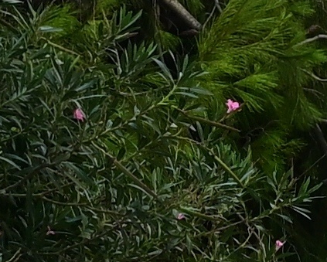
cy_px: 458
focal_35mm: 371
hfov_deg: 5.1
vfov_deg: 4.1
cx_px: 668
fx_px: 3593
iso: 360
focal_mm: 28.5
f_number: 6.3
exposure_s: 1/400
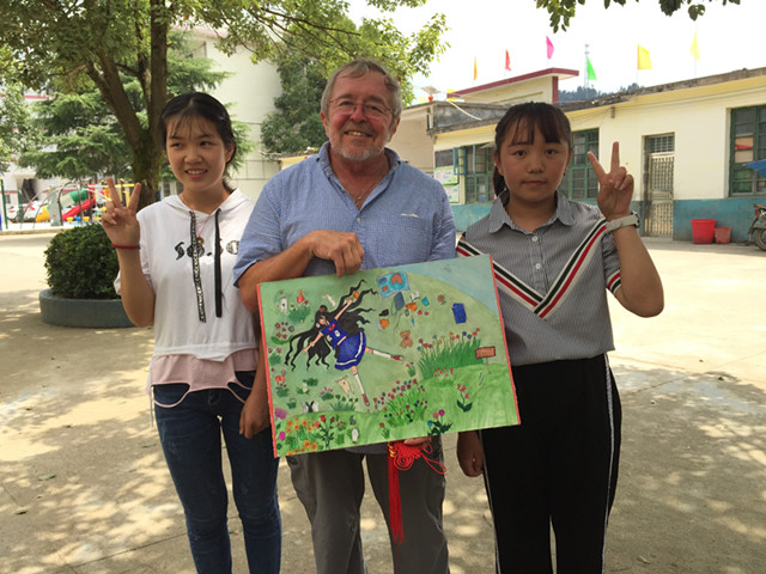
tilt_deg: -7.8
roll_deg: +2.2
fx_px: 642
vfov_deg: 48.2
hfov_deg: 61.7
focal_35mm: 29
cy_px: 287
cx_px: 383
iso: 32
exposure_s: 1/942
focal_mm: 4.15
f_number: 2.2
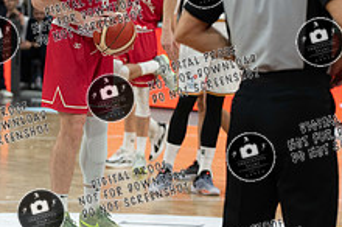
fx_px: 2381
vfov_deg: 5.4
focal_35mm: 251
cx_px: 96
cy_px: 2
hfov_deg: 8.2
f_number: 3.2
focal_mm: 95
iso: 1250
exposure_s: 1/1000
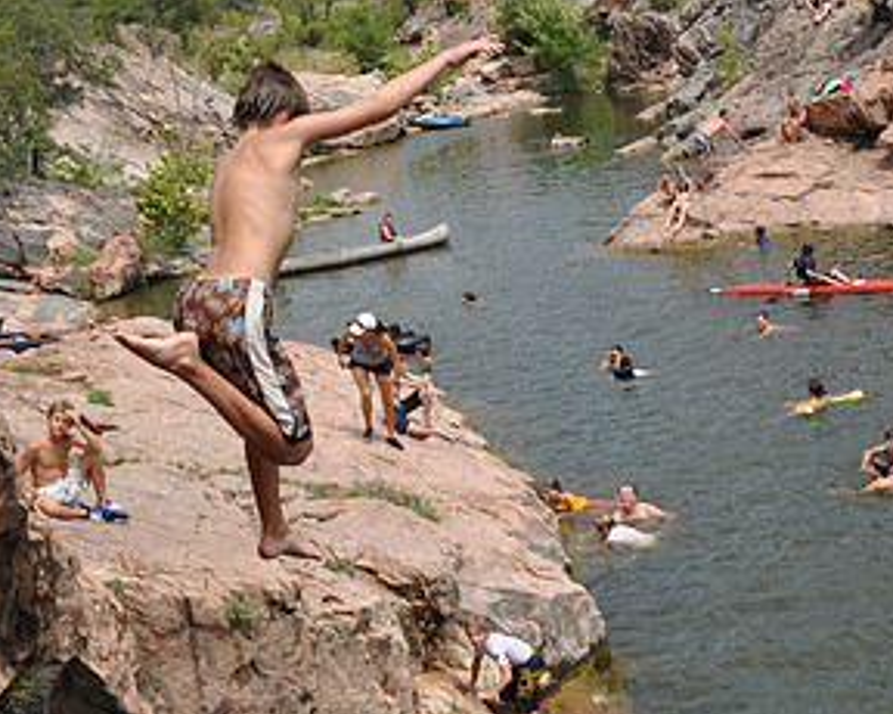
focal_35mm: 68
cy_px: 244
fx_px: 1796
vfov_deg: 22.4
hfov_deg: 27.5
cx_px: 220
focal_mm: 24
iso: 200
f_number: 8
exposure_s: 1/640
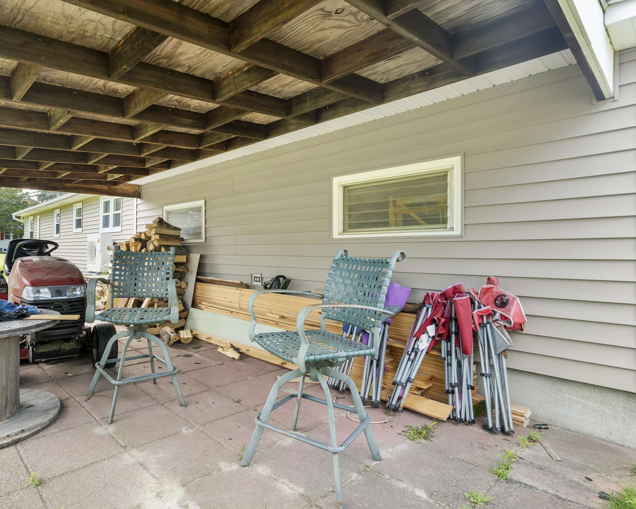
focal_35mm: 20
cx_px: 238
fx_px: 376
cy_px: 250
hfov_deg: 78.9
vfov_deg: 68.1
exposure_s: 1/25
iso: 400
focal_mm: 17
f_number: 8
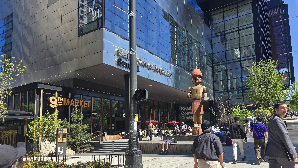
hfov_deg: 71.9
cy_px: 106
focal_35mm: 26
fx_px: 205
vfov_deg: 44.0
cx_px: 155
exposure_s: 1/359
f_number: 1.7
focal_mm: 6.3
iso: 12
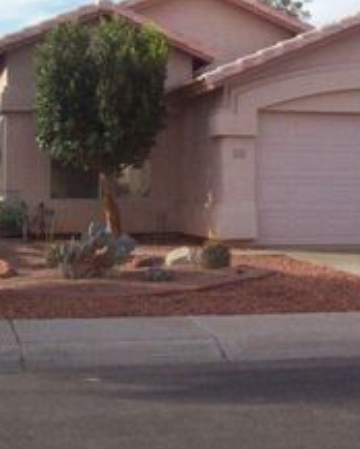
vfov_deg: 23.5
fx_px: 1077
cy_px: 171
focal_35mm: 81
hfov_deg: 19.0
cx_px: 172
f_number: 4.5
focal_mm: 5.9
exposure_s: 1/587
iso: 100
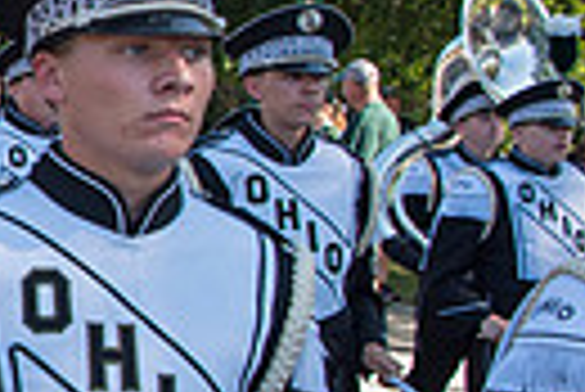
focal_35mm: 107
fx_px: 1741
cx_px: -594
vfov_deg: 12.8
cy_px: 205
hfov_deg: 15.3
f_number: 5.6
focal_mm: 24
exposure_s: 1/500
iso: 200
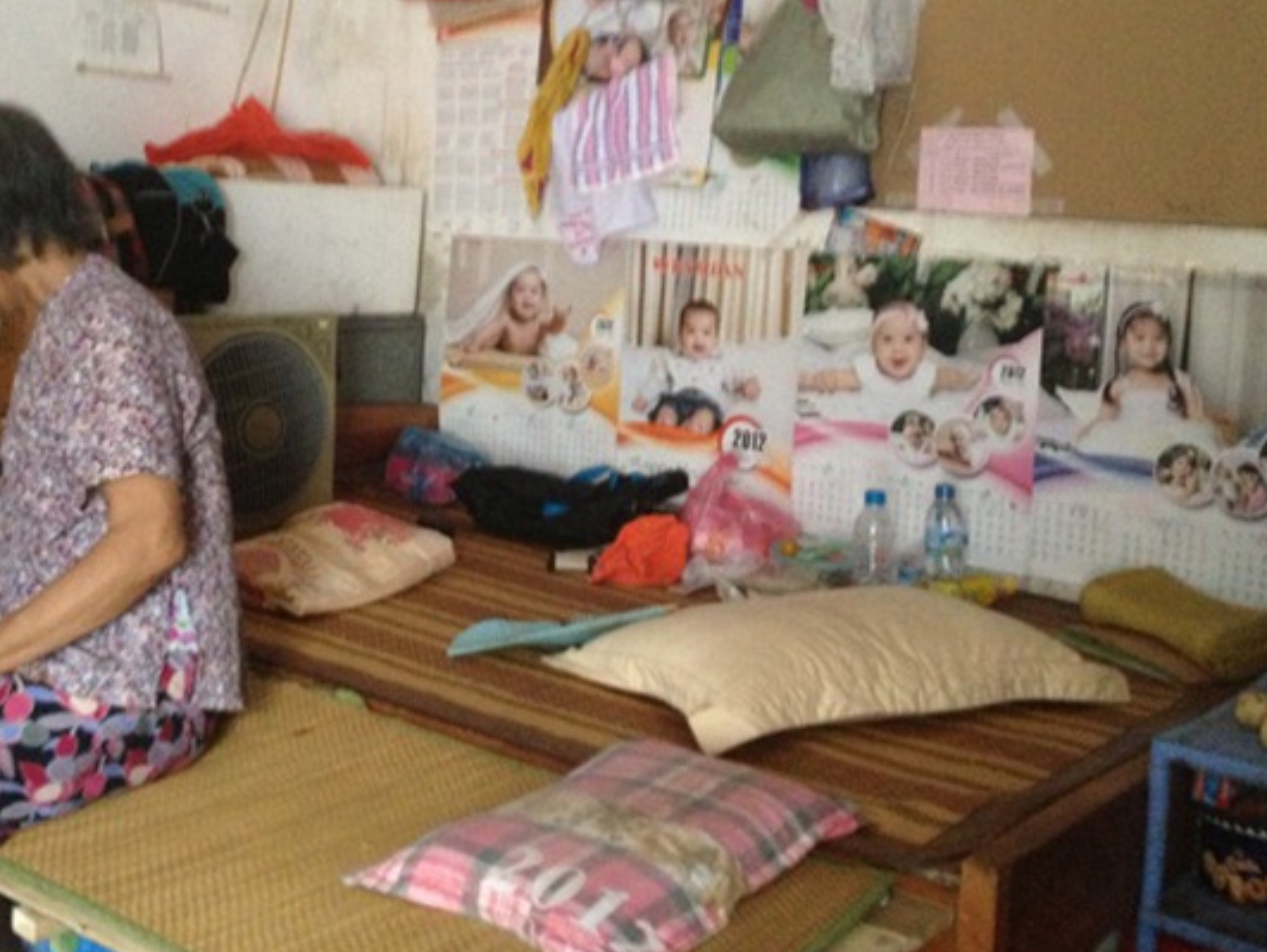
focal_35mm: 48
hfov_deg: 39.5
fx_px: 1758
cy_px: 307
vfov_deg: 30.1
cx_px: 533
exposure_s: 1/15
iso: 500
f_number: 2.4
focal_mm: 4.28
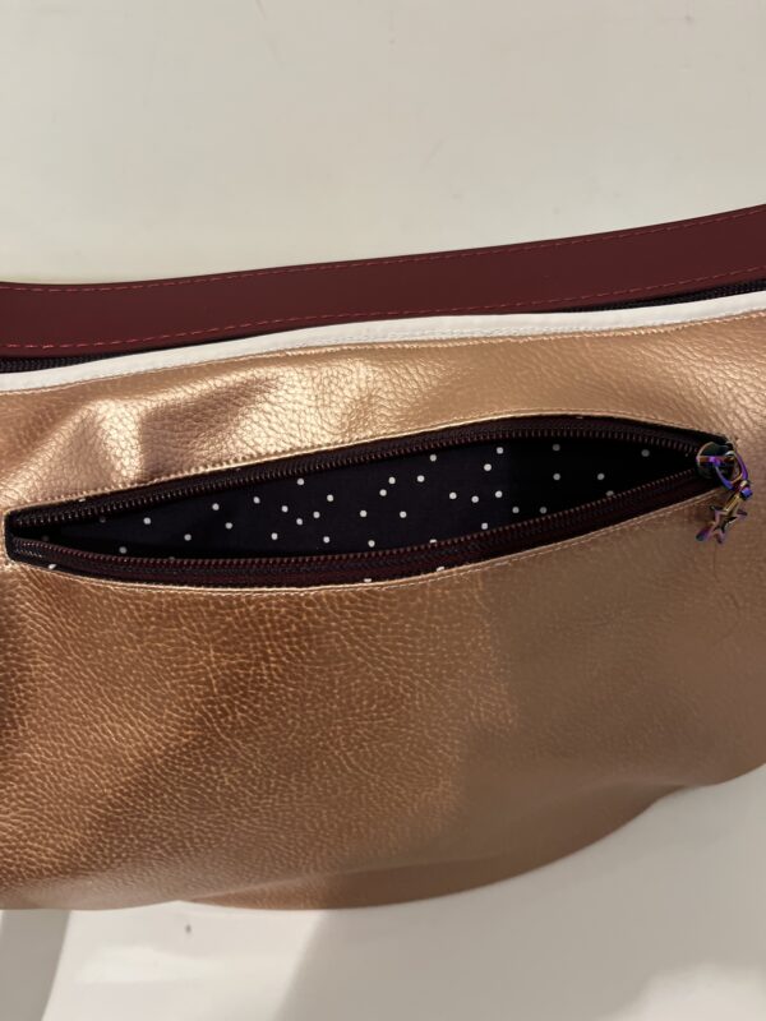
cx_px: 383
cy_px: 510
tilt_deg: -50.8
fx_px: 767
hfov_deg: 53.1
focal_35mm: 26
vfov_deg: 67.3
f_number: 1.6
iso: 400
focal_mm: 5.1
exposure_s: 1/50
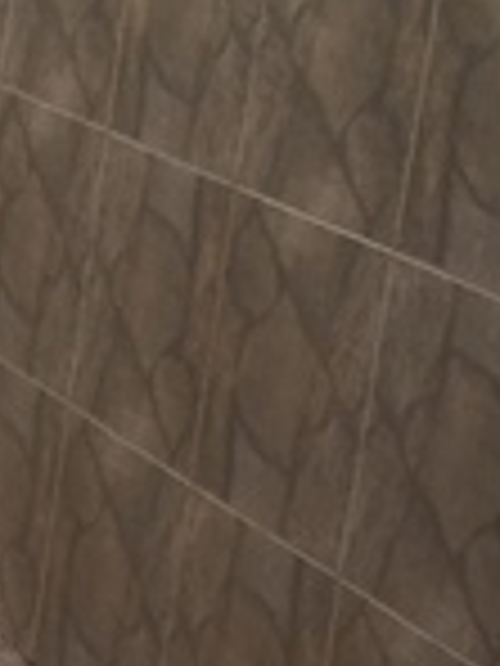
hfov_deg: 8.5
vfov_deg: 12.6
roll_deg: -2.2
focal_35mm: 157
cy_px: 414
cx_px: -766
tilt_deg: -4.1
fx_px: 3024
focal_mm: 4.15
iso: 32
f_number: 2.2
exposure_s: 1/412
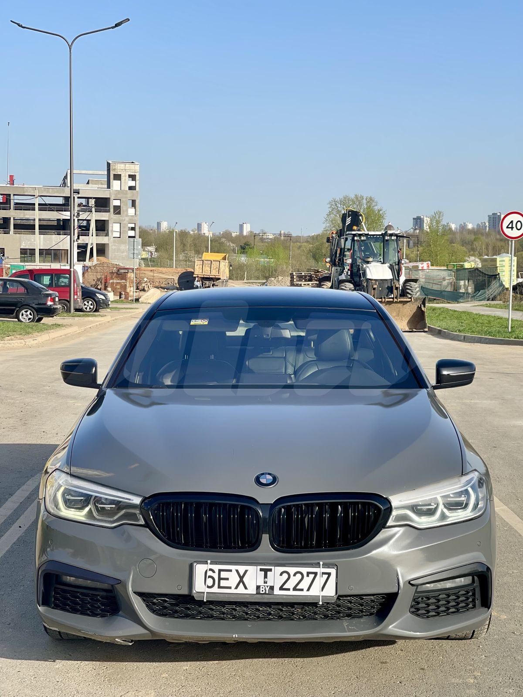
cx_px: 262
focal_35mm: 64
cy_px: 348
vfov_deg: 30.3
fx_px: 1289
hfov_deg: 22.9
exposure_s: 1/1220
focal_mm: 7.5
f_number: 2.2
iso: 32
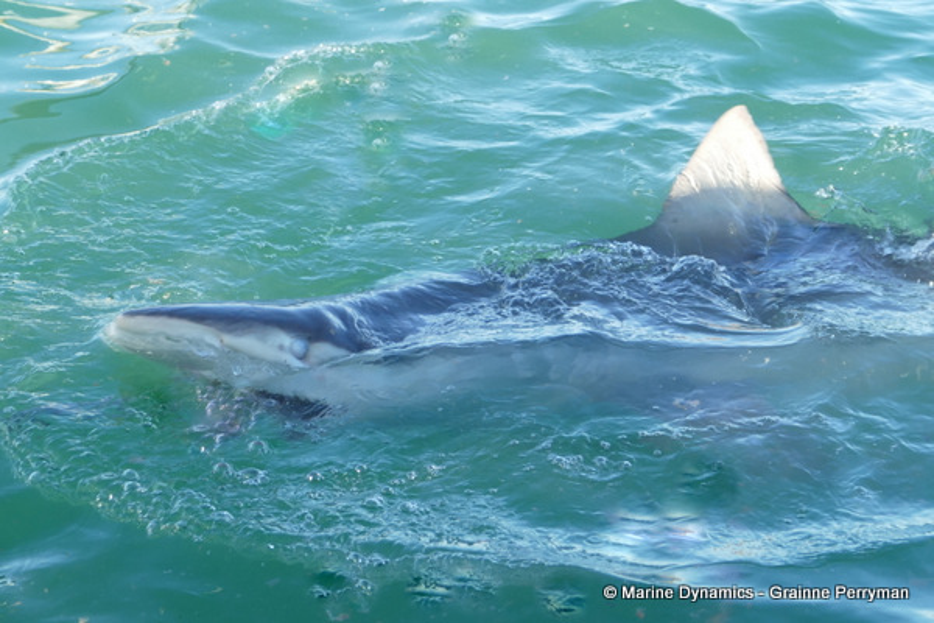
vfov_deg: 27.5
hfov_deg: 40.3
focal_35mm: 49
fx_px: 1271
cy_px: 312
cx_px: 467
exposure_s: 1/250
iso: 125
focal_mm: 17.83
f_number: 3.3
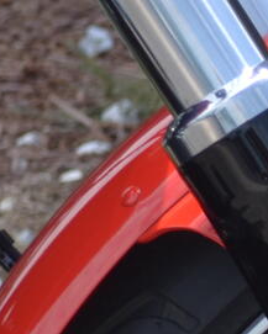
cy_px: 654
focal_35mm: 363
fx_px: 3602
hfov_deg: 4.2
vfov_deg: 5.2
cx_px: 682
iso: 100
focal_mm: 35
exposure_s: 1/320
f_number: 5
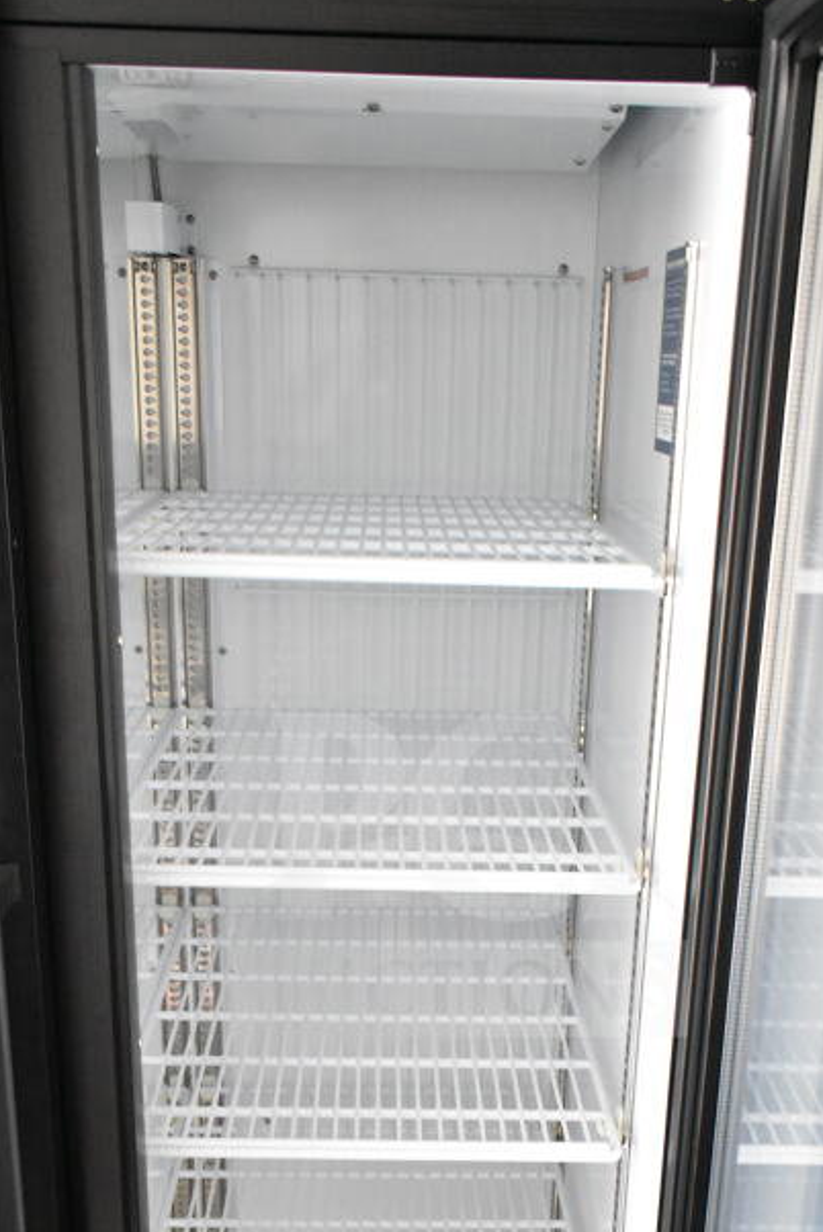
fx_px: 1404
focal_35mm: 41
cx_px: 457
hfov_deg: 32.6
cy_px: 874
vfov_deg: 46.2
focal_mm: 18
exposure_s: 1/30
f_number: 3.5
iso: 4500
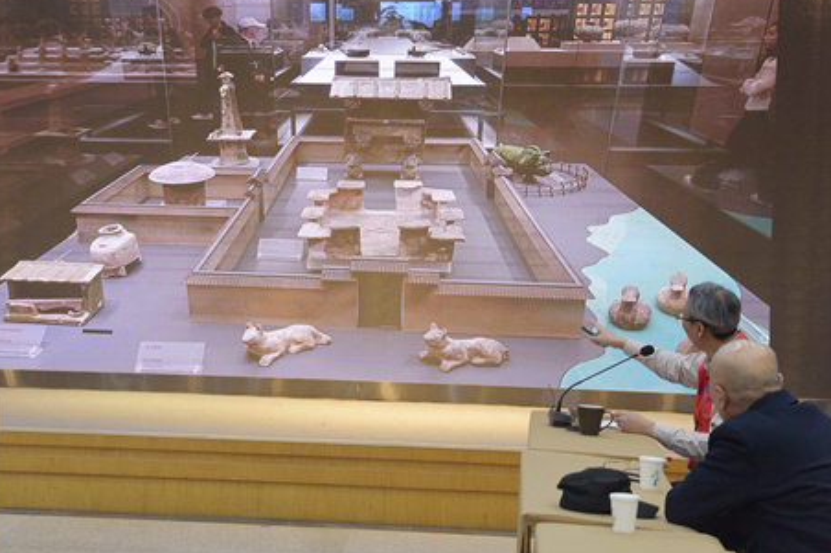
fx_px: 1961
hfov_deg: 23.7
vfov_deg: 16.0
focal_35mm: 85
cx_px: 217
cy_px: 198
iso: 3200
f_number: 5.6
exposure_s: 1/80
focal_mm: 48
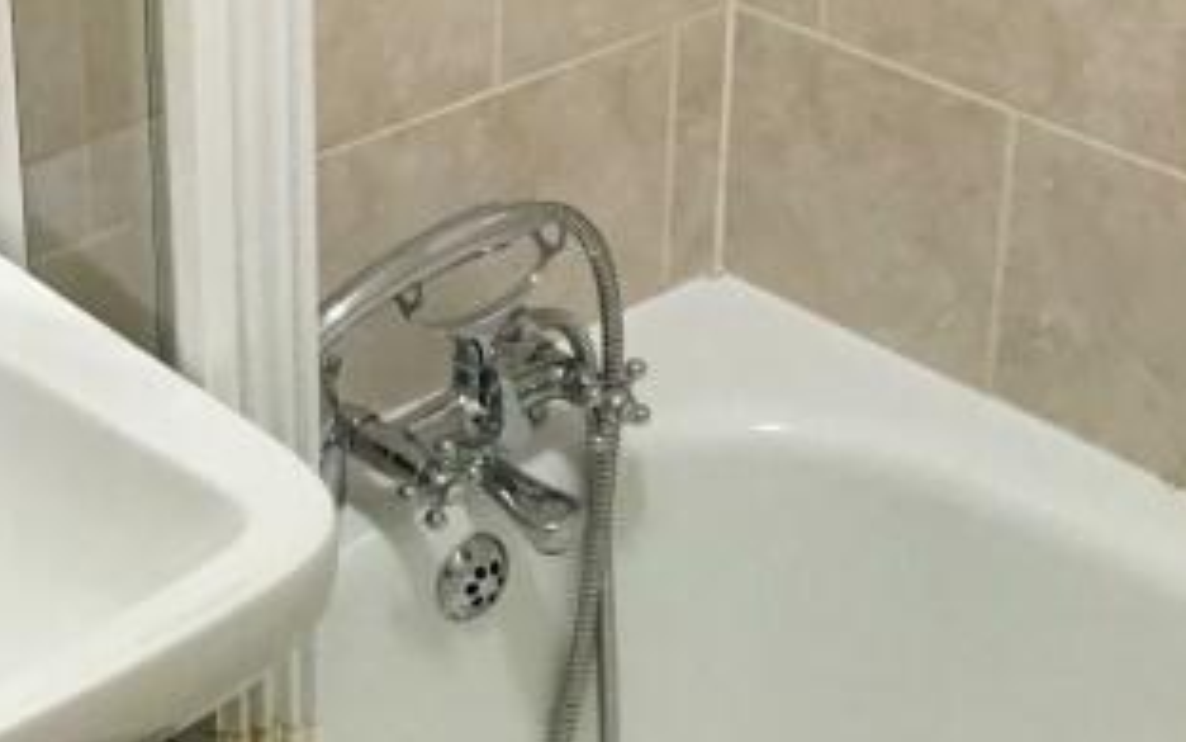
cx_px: 201
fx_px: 3265
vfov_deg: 13.0
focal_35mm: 101
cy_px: 388
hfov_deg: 20.3
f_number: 2.2
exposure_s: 1/15
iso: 100
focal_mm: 4.15
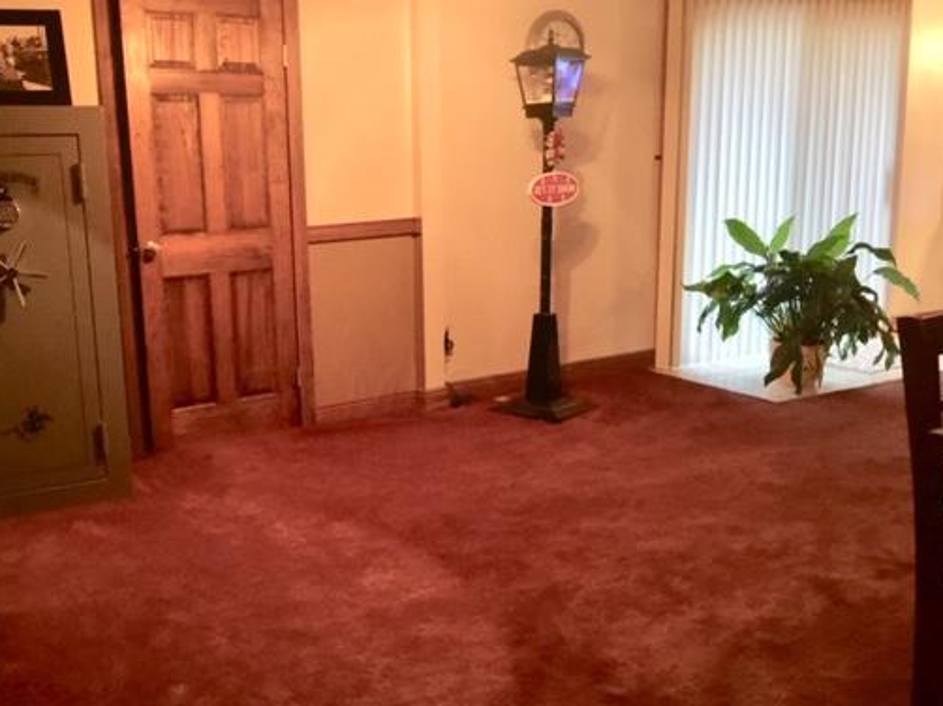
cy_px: 391
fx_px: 1007
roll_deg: +1.0
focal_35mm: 37
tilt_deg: -10.8
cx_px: 351
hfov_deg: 49.6
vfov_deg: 38.6
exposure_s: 1/4
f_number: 2.2
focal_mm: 4.15
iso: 80
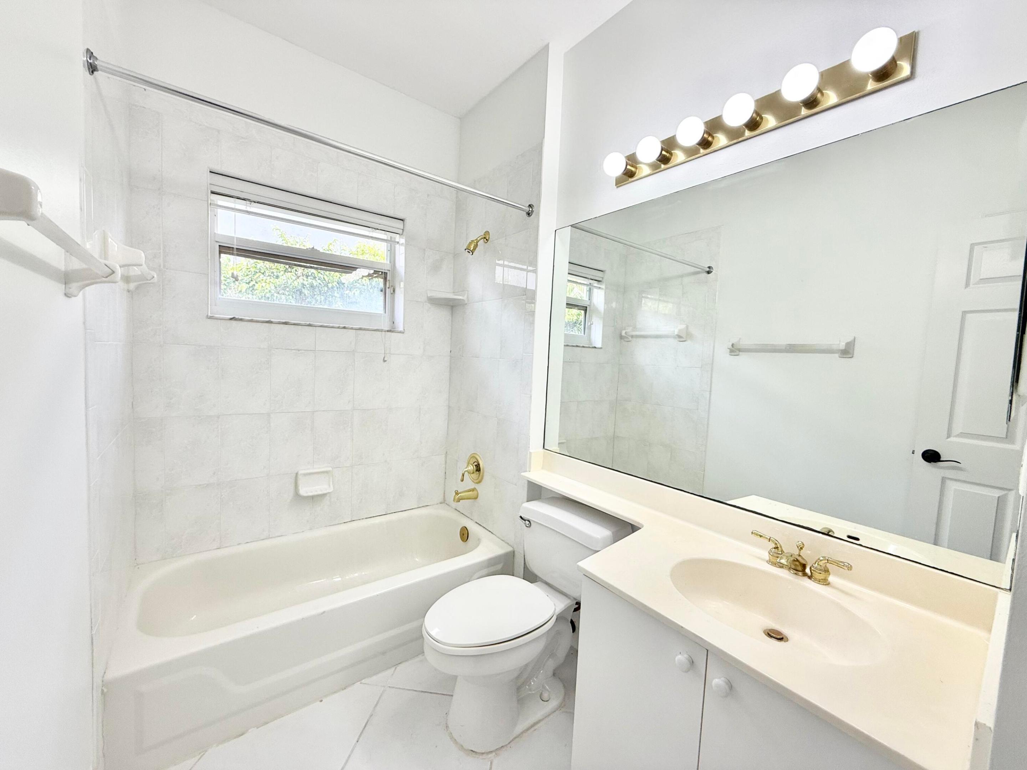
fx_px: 415
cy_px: 385
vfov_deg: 85.7
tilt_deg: -4.0
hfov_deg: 102.1
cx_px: 514
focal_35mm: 14
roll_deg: -2.9
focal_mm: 2.22
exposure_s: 1/144
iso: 64
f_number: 2.2
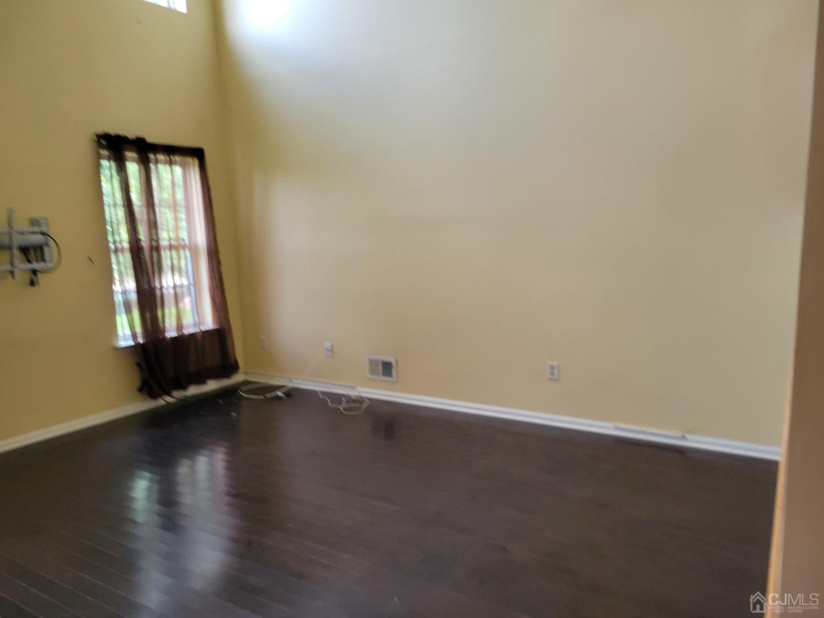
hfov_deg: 67.3
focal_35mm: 26
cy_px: 309
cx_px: 412
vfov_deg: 53.1
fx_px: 619
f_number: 1.8
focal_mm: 5.4
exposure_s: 1/120
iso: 200
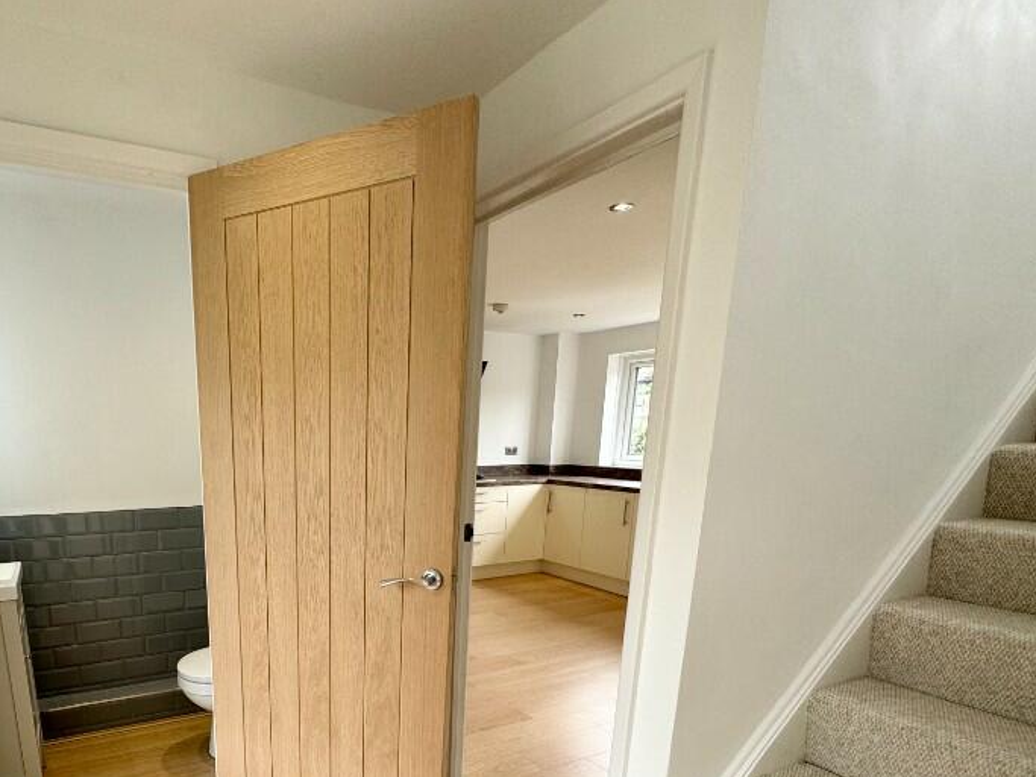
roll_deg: +0.0
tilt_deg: -13.1
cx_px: 338
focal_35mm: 21
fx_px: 628
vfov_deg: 60.2
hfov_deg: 76.3
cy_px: 578
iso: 64
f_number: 2.2
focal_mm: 2.22
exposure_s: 1/99
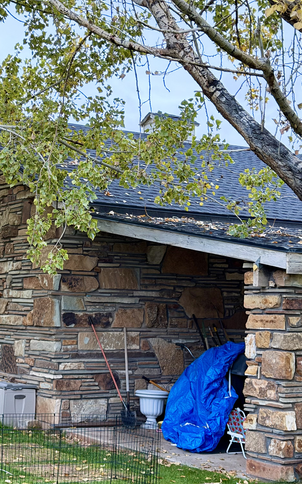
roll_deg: -0.6
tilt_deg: +3.7
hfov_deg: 18.8
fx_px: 895
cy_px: 242
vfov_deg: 30.2
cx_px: 32
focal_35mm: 68
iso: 500
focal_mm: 6.76
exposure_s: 1/40
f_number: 1.78
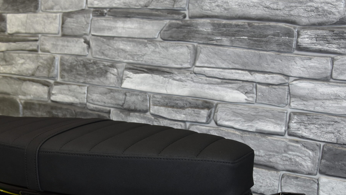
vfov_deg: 20.5
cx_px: 118
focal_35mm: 58
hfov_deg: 35.7
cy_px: 154
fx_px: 532
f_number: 5
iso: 800
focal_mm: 26
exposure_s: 1/100
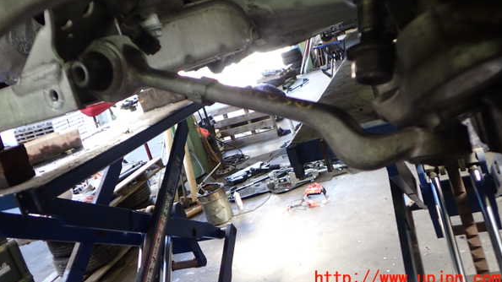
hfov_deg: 59.5
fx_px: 439
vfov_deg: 35.4
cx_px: 252
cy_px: 100
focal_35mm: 33
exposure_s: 1/40
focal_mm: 5.4
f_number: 2.3
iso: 200
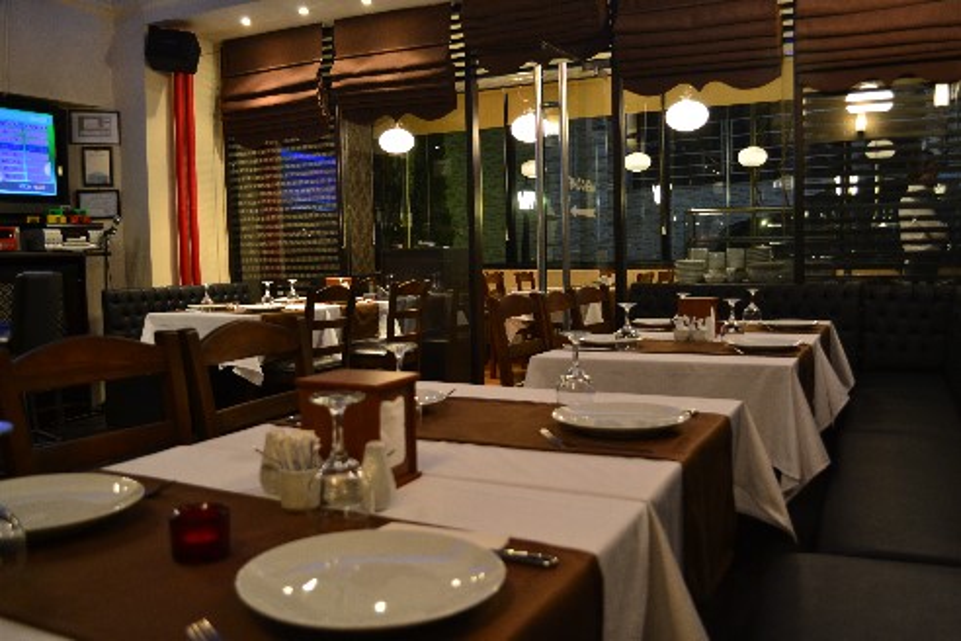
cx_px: 480
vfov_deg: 40.0
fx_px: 881
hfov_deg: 57.2
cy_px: 320
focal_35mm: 33
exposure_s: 1/10
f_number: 3.8
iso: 800
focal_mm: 22
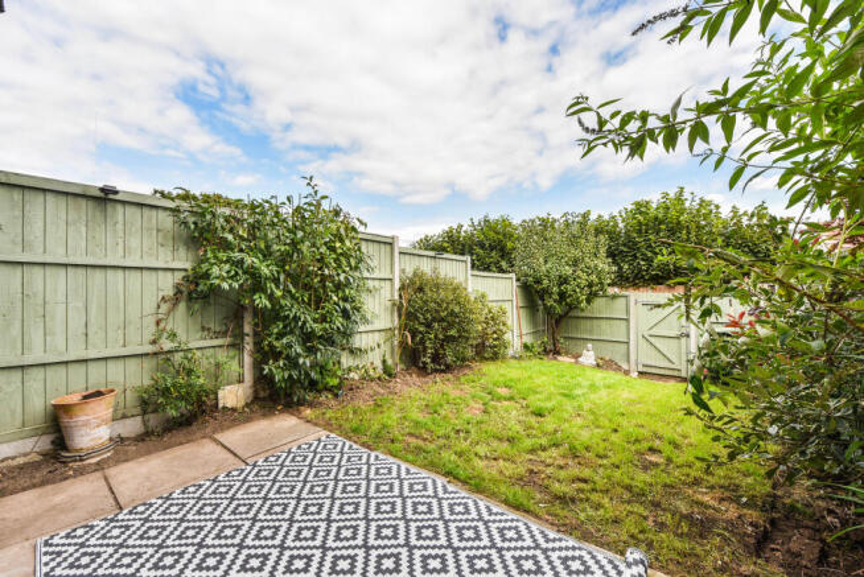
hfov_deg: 104.2
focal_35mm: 14
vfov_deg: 81.3
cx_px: 432
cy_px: 288
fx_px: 336
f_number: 9
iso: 250
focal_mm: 14
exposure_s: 1/200
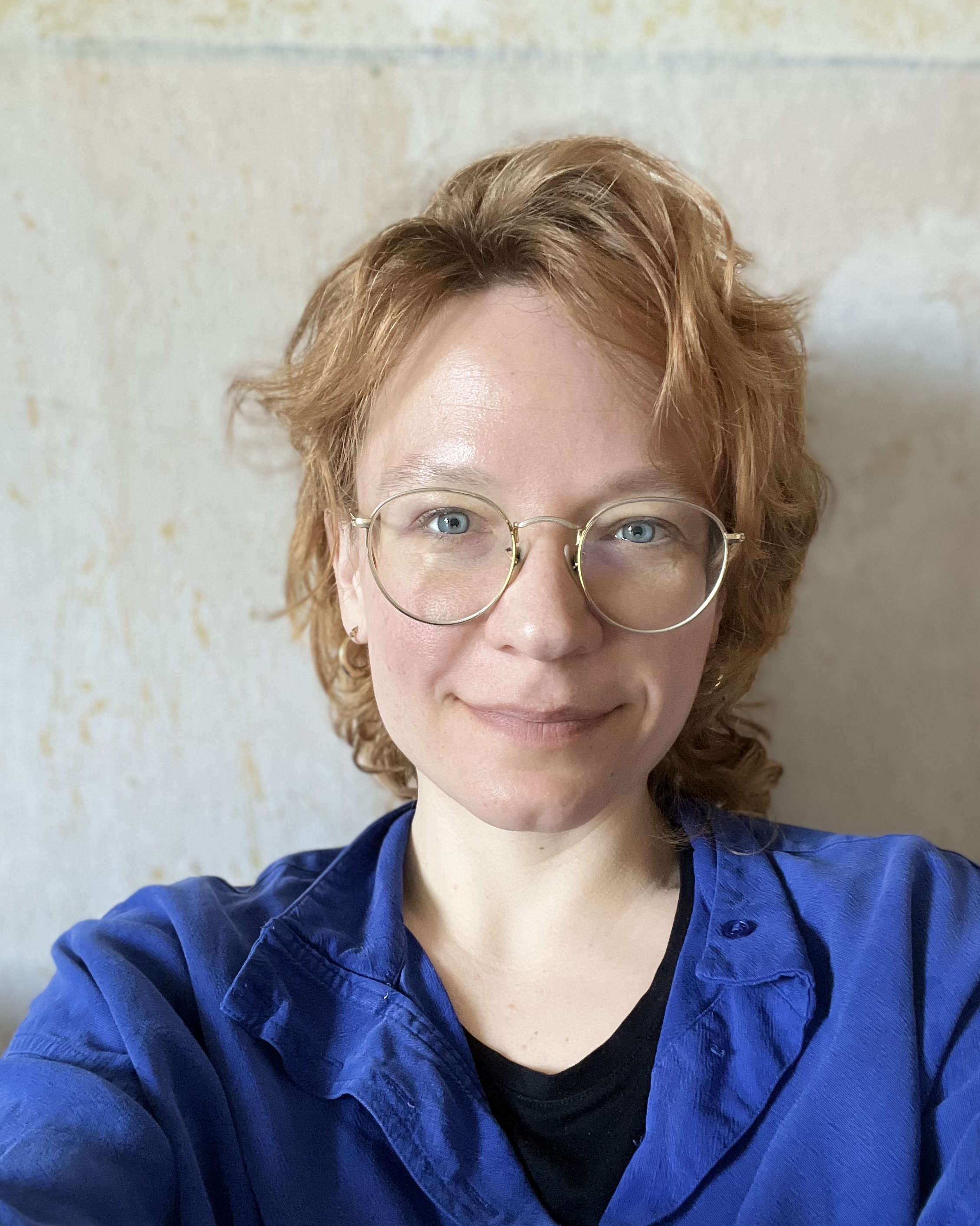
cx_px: 495
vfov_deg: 55.6
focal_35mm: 32
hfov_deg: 45.8
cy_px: 659
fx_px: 1160
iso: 320
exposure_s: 1/44
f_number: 2.2
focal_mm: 2.71
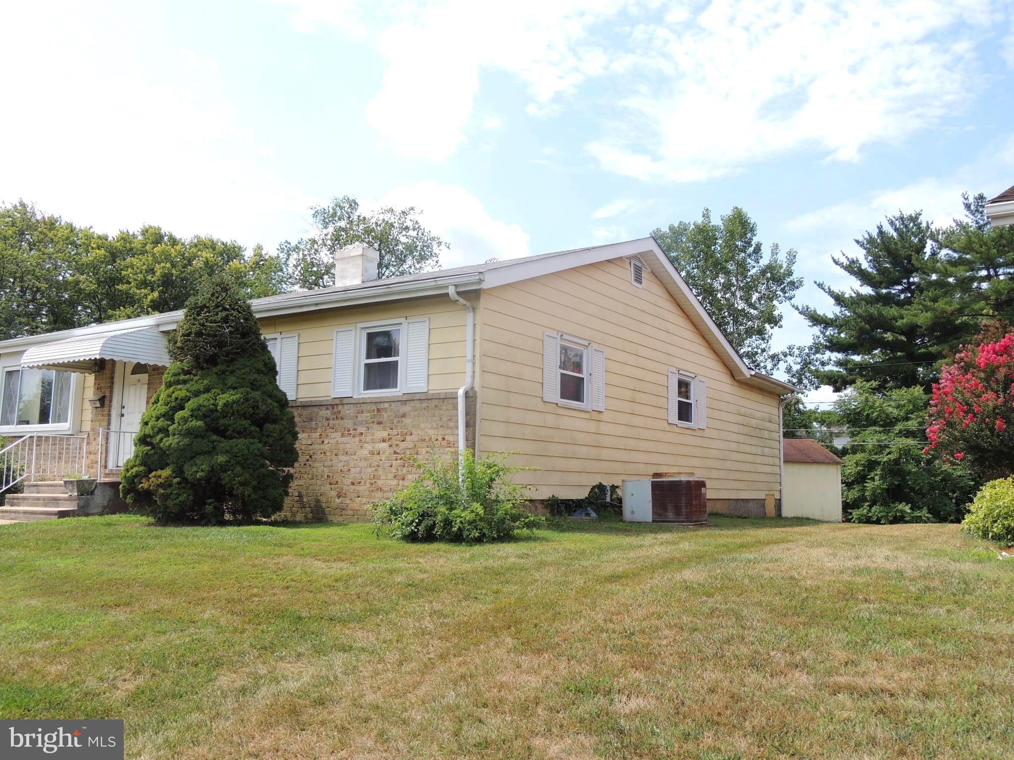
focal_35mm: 30
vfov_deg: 46.8
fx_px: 879
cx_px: 507
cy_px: 380
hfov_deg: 60.0
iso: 100
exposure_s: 1/800
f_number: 3.1
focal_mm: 5.3
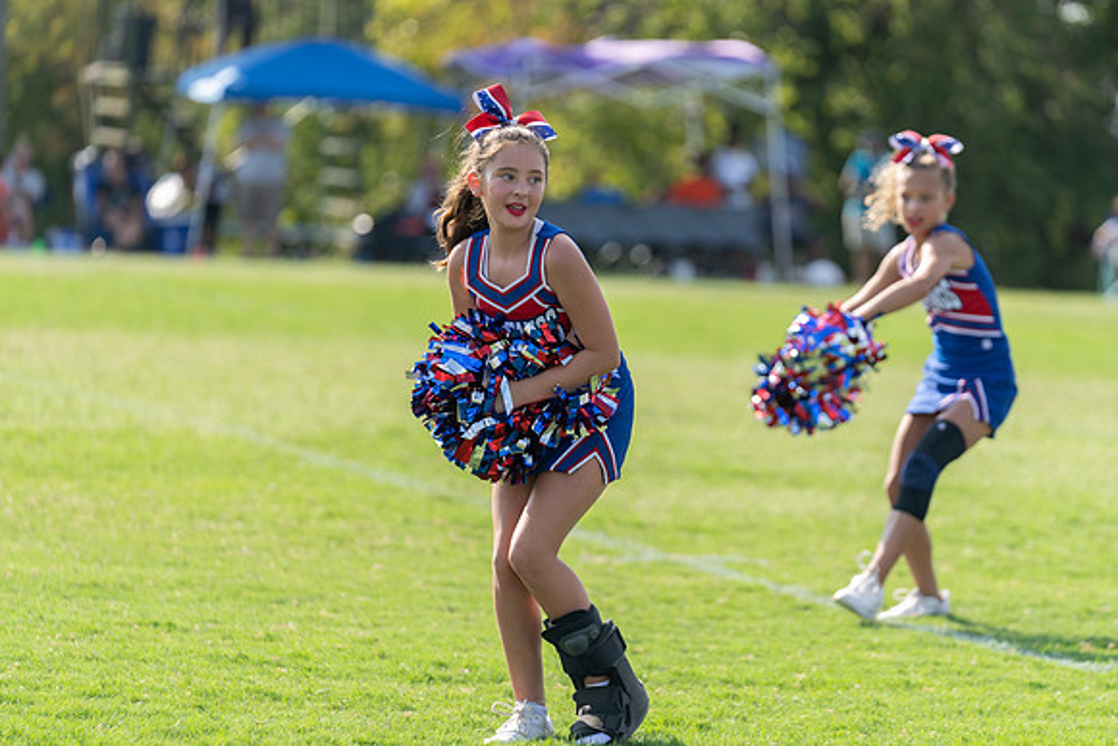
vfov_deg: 6.9
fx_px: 6212
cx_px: 559
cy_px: 373
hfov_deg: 10.3
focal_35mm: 200
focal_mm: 200
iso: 100
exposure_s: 1/1000
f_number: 3.5
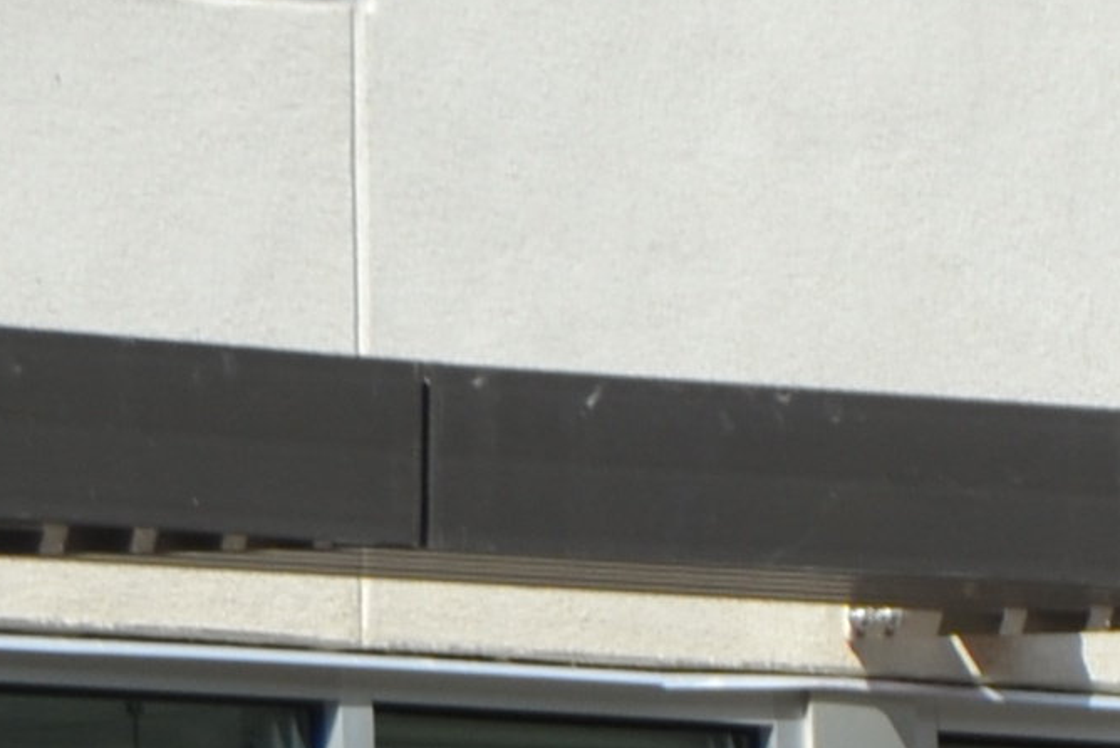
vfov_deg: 2.9
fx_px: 14486
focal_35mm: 465
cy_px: 1828
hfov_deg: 4.3
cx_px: 3389
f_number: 8
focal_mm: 45
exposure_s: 1/250
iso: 100
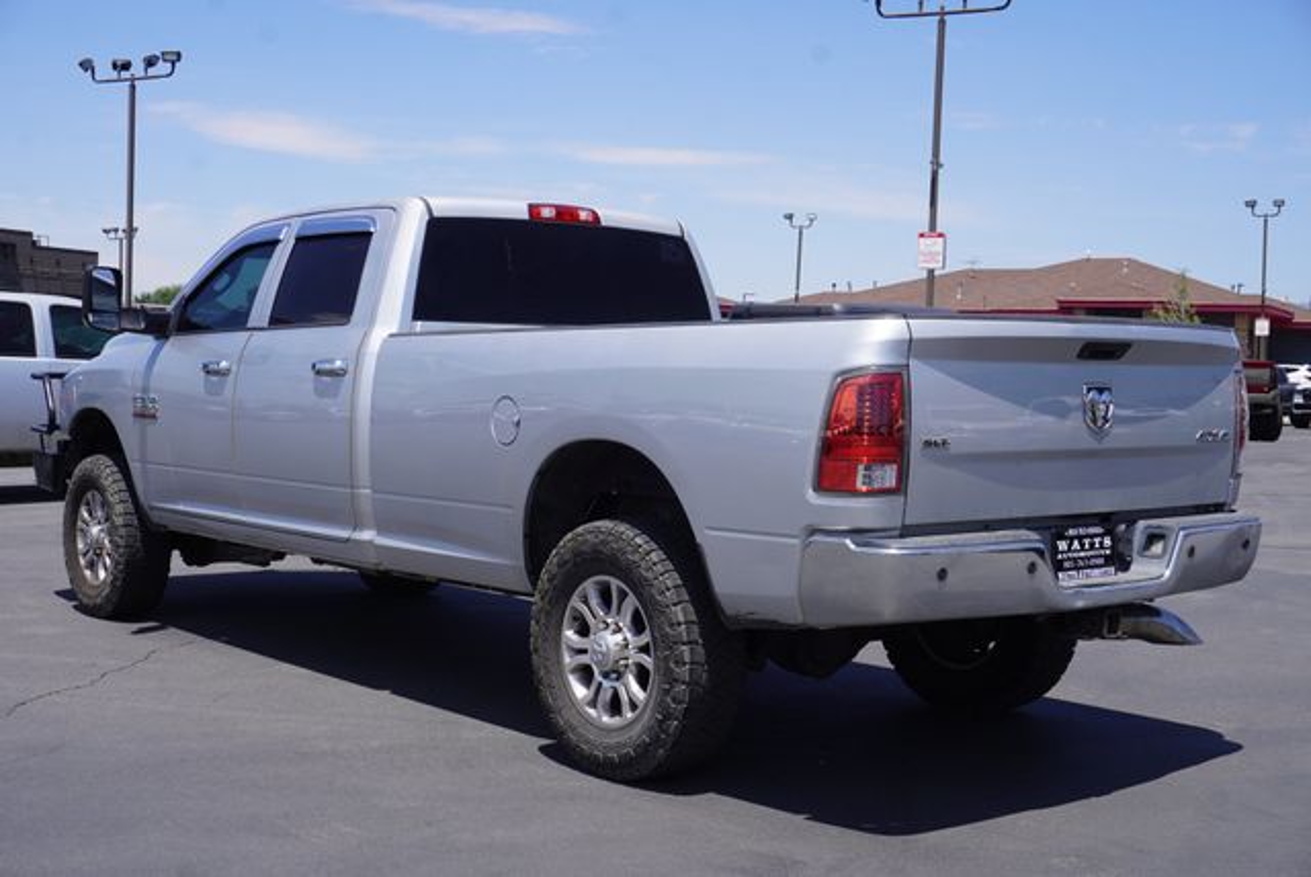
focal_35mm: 46
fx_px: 1695
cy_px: 438
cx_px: 656
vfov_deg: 29.0
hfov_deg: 42.3
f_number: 11
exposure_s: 1/160
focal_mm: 31
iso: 100
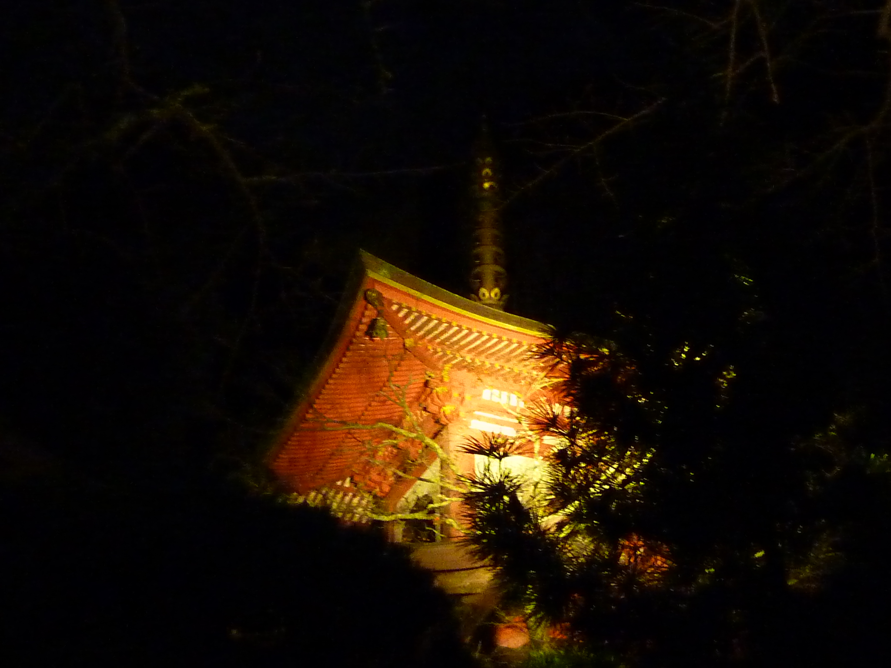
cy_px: 334
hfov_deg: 39.7
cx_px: 446
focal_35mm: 48
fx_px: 1235
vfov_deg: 30.3
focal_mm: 4.4
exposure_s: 1/20
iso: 800
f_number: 3.3
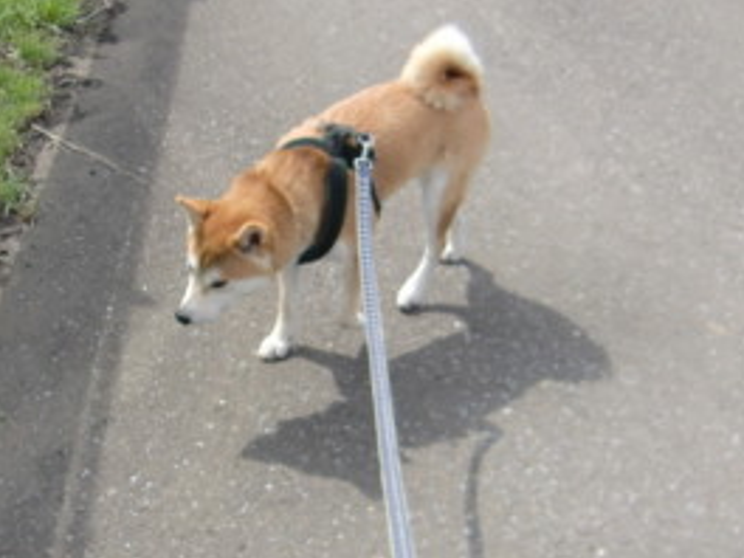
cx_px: 265
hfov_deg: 28.4
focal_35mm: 68
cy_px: 403
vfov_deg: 21.5
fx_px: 1462
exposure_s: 1/800
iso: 64
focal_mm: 4.9
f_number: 2.6
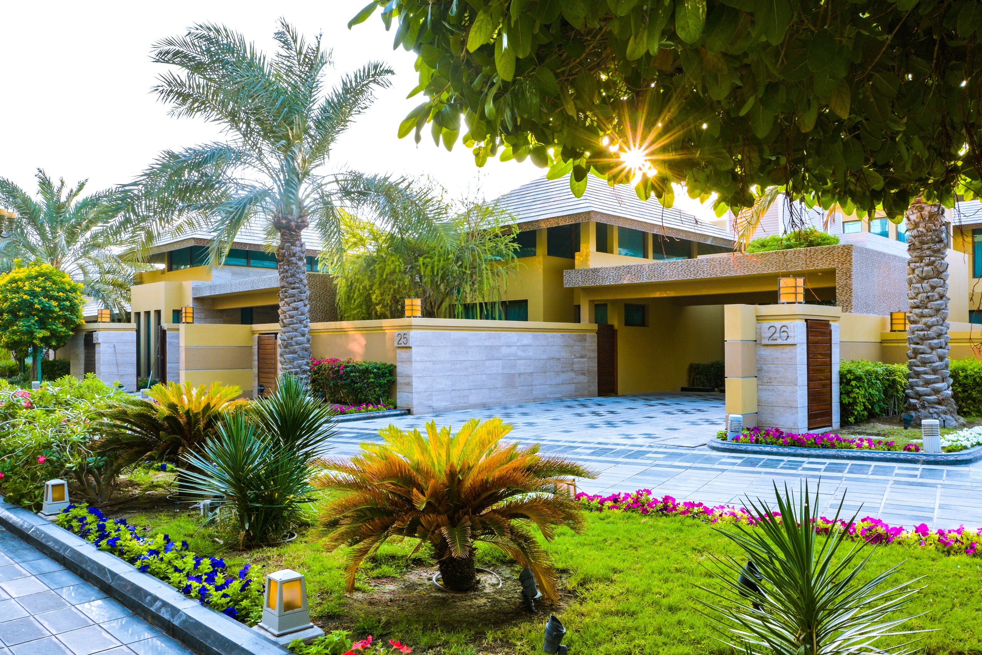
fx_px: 798
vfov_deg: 44.6
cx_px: 491
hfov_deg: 63.2
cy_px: 328
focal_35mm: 29
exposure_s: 1/10
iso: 100
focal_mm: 19.5
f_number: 18
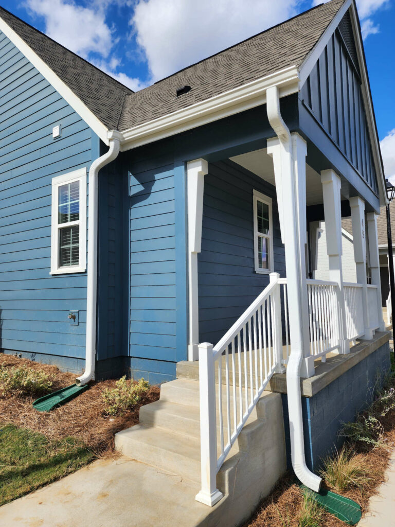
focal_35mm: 23
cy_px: 264
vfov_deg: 73.9
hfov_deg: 58.9
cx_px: 198
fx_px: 350
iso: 12
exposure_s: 1/1279
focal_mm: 6.4
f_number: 1.8
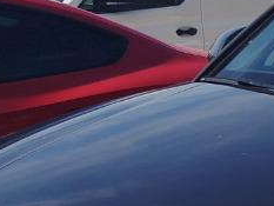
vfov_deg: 10.7
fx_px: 1045
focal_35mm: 132
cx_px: 383
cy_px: 331
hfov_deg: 14.2
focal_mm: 5.31
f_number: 1.7
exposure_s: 1/2658
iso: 50
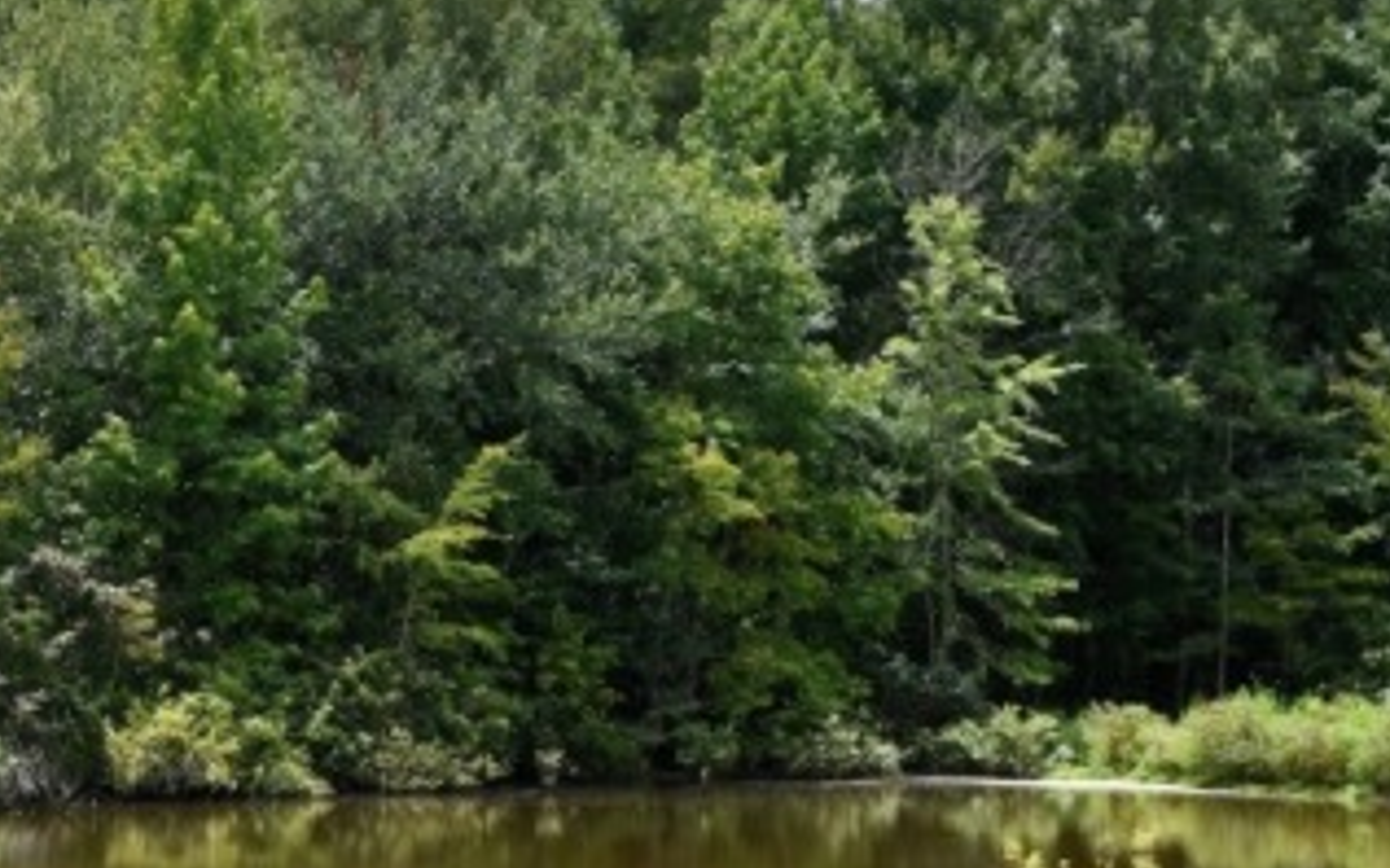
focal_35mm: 109
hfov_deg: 19.0
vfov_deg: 12.0
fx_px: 4128
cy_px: 329
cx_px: 386
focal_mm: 26
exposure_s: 1/640
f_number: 6.3
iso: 250
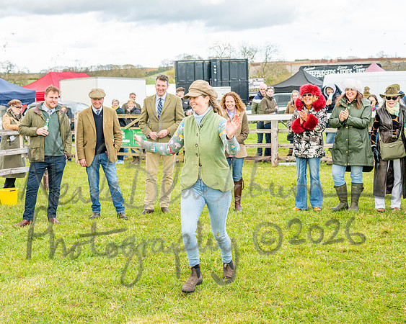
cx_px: 163
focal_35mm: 66
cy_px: 151
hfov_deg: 28.6
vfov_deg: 23.1
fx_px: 793
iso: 400
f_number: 5
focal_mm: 55
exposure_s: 1/800
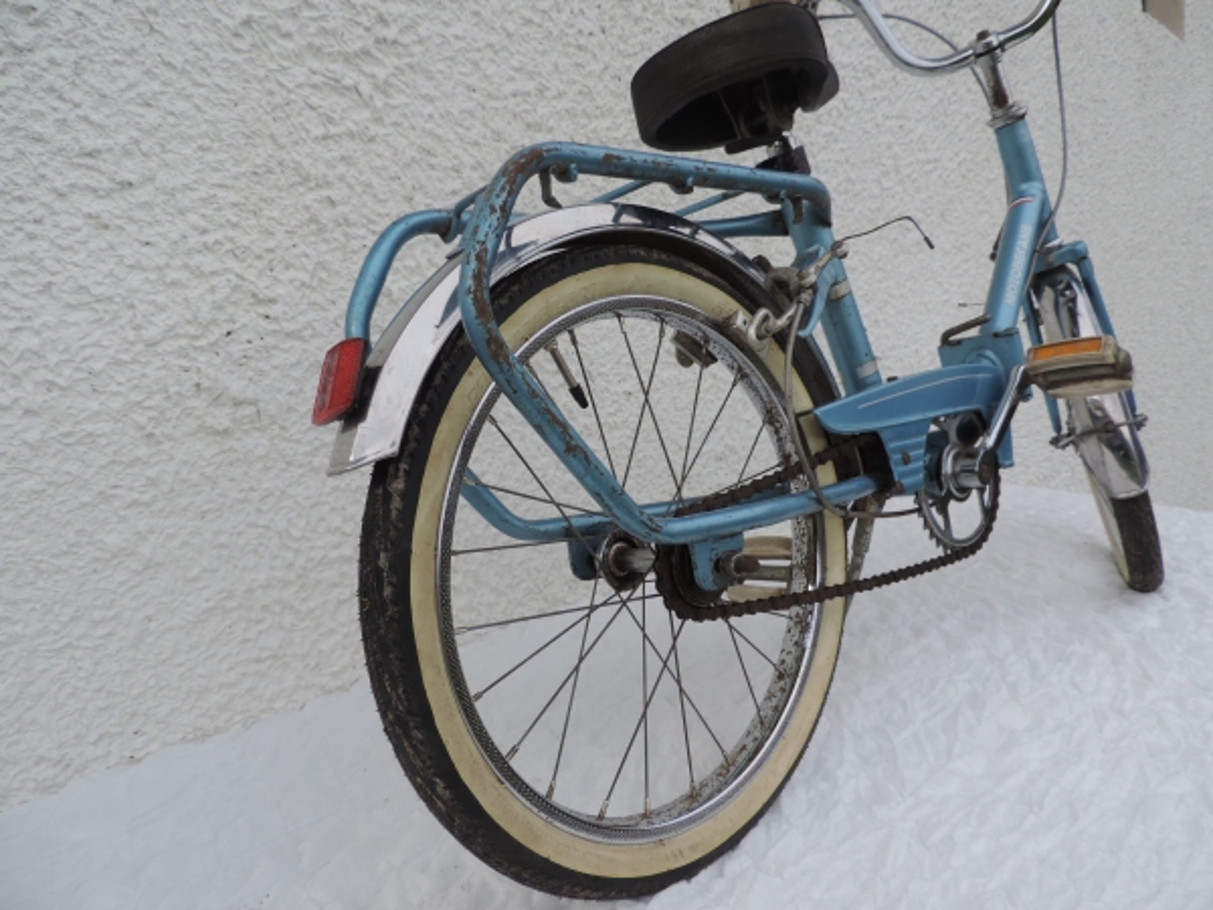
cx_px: 606
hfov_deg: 71.6
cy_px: 455
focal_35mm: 24
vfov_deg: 56.8
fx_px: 841
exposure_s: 1/320
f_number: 3
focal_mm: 4.3
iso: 80
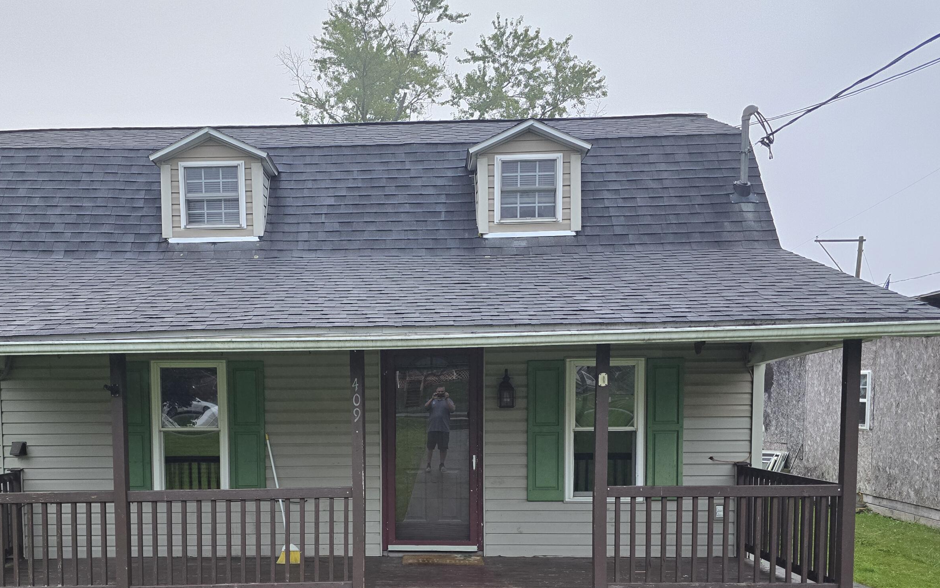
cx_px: 383
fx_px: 794
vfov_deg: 39.4
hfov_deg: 60.8
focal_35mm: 31
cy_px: 448
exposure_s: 1/180
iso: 125
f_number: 1.7
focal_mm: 6.3
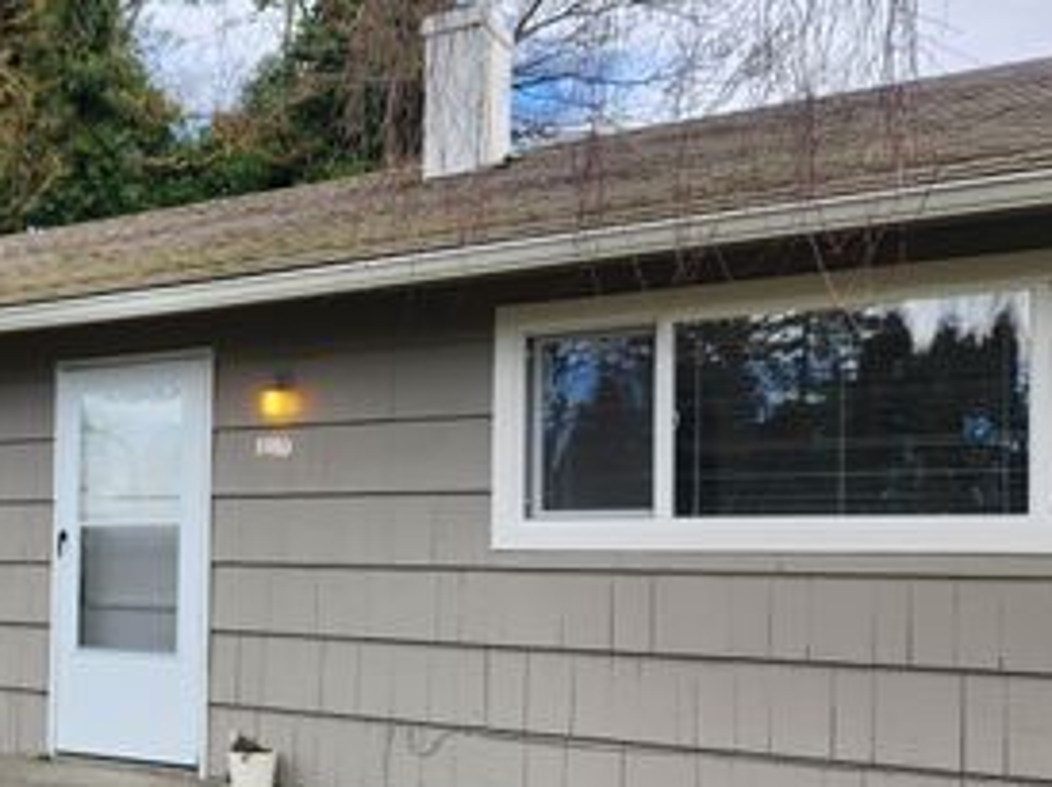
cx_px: 188
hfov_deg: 42.5
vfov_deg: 33.8
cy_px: 566
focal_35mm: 42
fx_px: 1275
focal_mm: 5.4
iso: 20
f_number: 1.8
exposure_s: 1/222
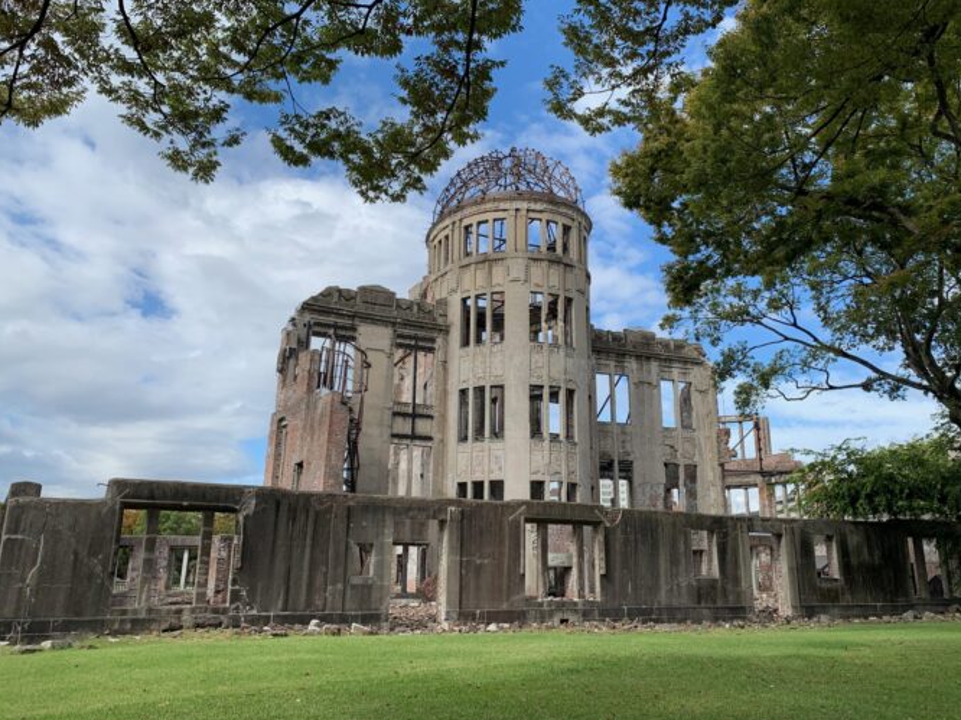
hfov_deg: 59.9
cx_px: 505
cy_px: 322
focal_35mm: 30
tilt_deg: +17.2
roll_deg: -0.3
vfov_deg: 46.7
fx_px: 833
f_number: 1.8
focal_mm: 4.25
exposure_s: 1/1812
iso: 25
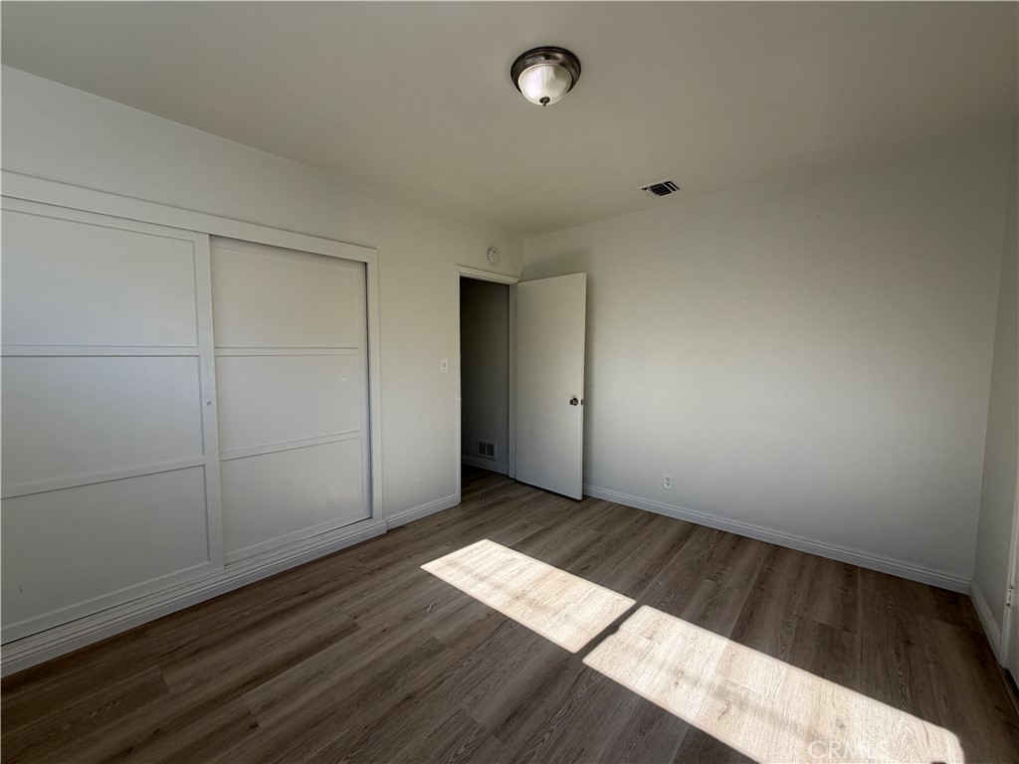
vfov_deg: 85.7
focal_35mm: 14
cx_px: 510
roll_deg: +0.1
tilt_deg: -3.8
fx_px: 412
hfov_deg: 102.1
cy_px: 382
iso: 50
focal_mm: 2.22
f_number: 2.2
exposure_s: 1/349
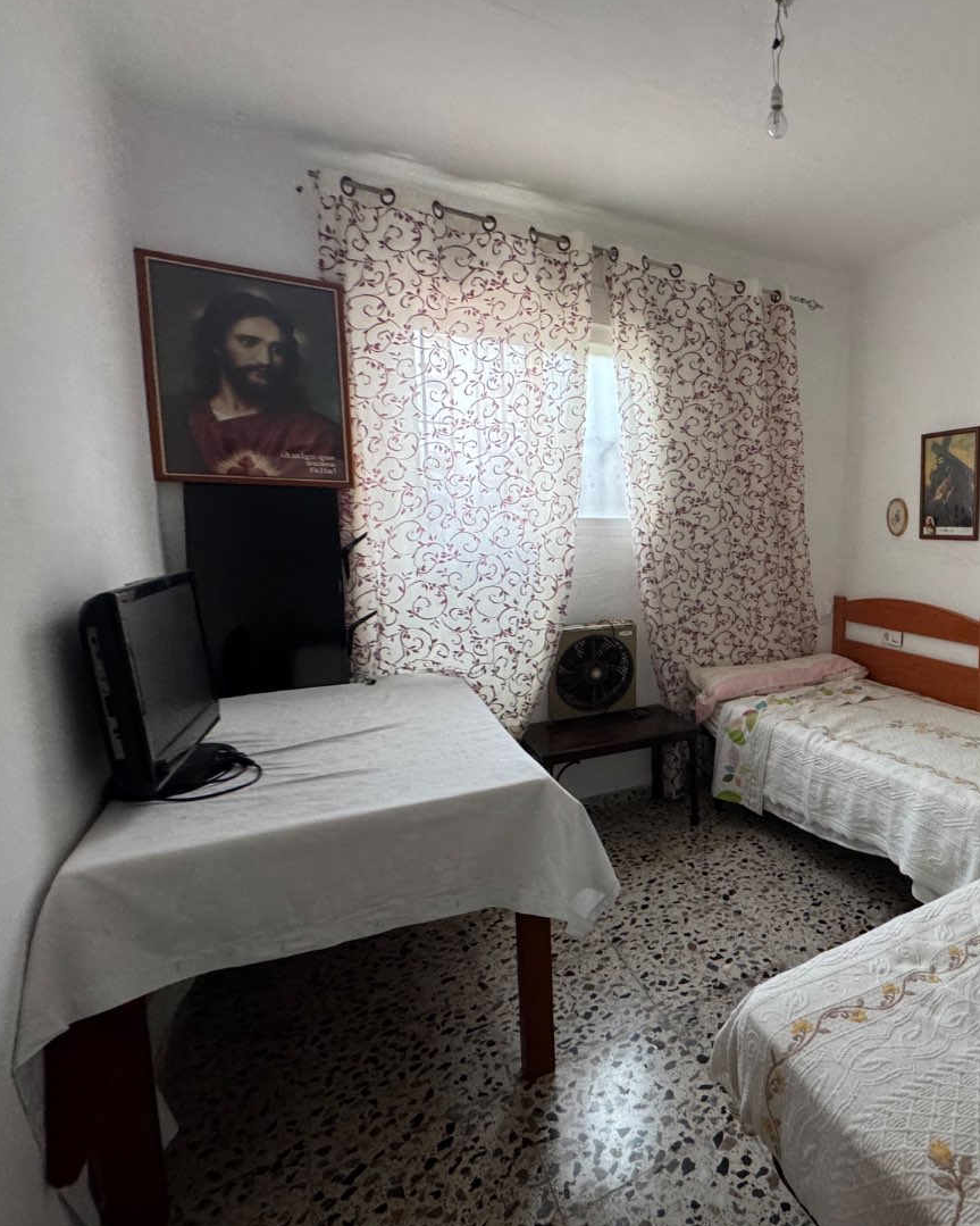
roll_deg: -0.4
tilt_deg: -5.6
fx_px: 689
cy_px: 607
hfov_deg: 63.8
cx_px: 802
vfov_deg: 83.3
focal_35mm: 19
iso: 250
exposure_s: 1/99
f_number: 2.2
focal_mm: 2.22
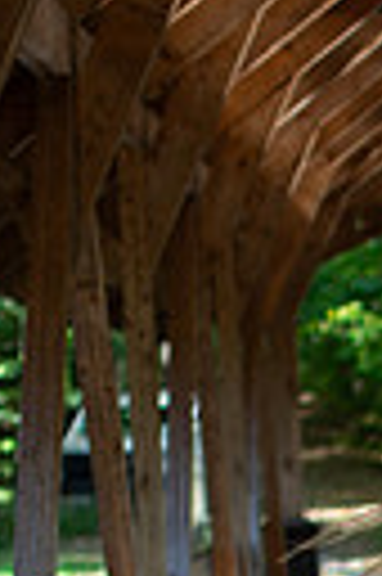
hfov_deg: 7.4
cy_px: 963
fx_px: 2920
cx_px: 499
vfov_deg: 10.7
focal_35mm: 183
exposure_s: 1/200
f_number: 2.5
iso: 100
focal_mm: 35
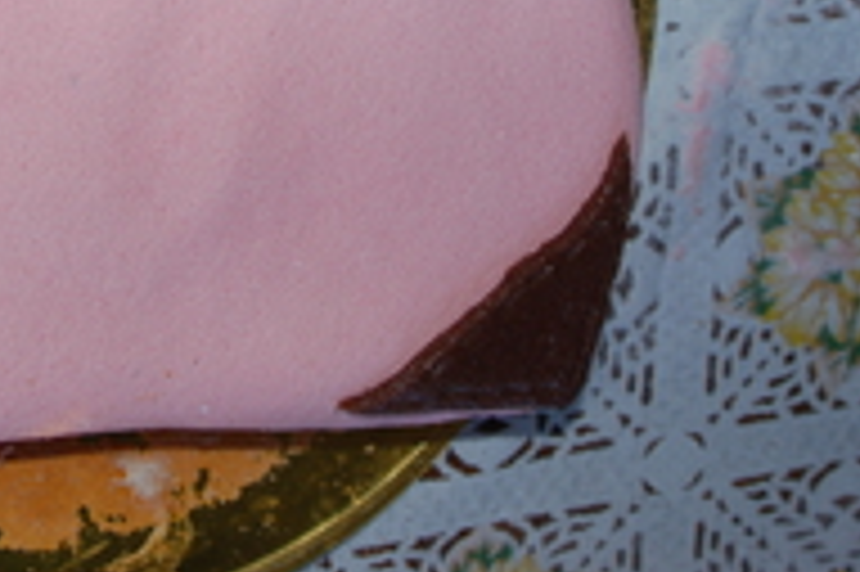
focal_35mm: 99
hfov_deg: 20.2
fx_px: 2363
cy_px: -88
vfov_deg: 13.5
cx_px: 68
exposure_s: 1/60
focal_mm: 28
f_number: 3.5
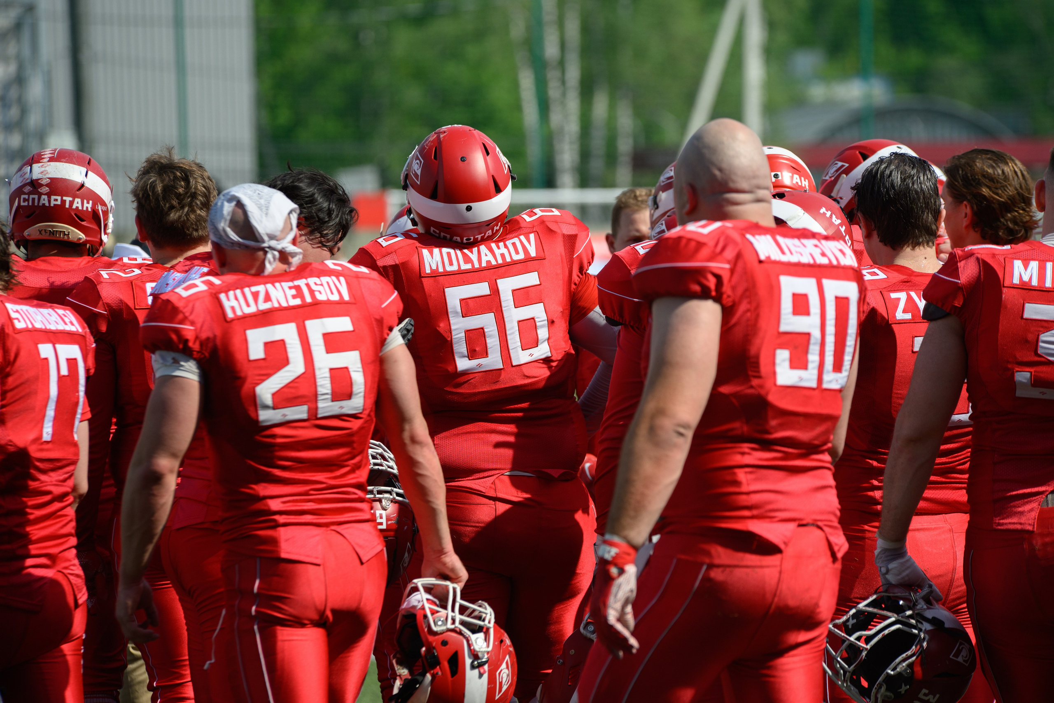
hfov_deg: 10.3
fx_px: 5855
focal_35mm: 200
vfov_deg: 6.9
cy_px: 352
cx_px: 527
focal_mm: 200
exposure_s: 1/2500
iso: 250
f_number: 4.5
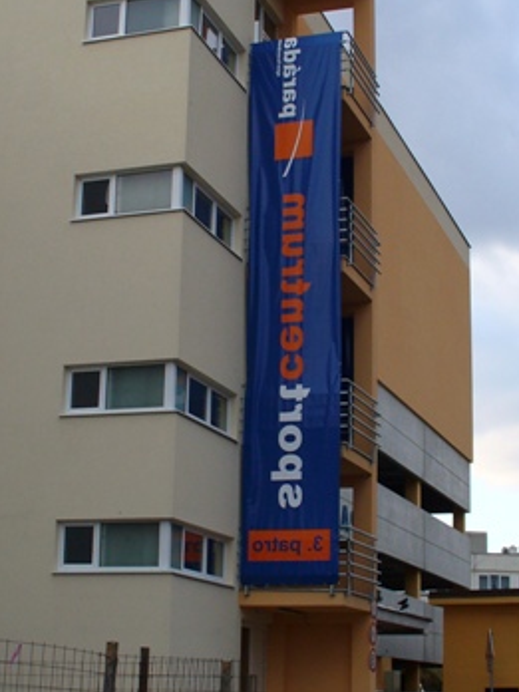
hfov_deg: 21.6
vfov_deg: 28.6
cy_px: 326
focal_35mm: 68
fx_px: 1359
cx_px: 247
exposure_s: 1/125
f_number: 2.8
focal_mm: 6.1
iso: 80
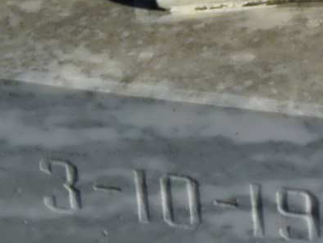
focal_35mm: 495
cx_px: 348
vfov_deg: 3.0
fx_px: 4620
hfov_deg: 4.0
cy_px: 127
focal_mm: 28.8
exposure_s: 1/500
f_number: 5.6
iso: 64
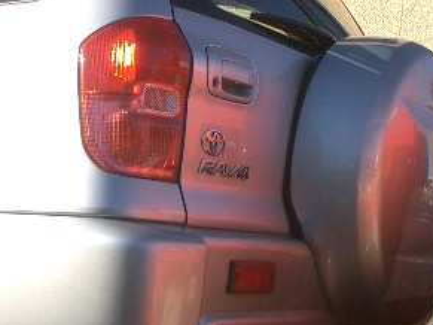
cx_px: 187
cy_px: 119
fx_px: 963
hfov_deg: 25.3
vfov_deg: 19.1
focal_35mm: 77
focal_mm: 5.8
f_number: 2.6
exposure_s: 1/640
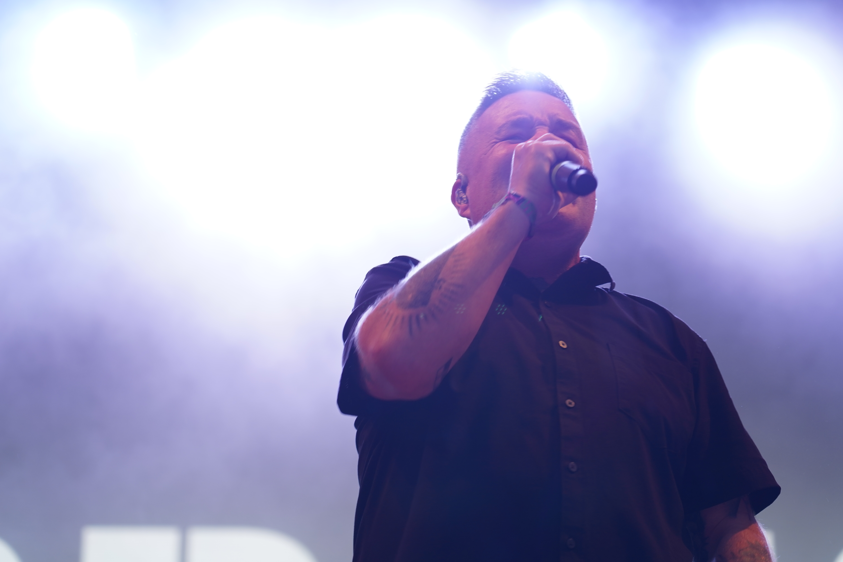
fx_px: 2459
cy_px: 281
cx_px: 422
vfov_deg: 13.0
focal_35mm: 105
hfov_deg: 19.5
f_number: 4
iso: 320
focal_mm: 105
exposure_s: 1/125
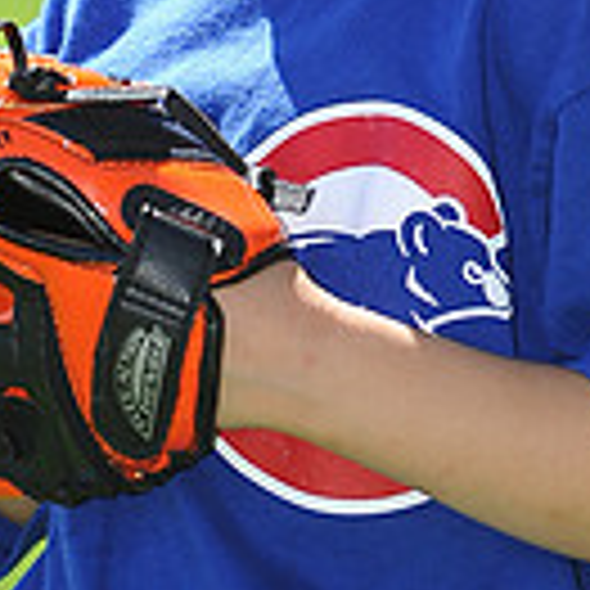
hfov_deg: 2.3
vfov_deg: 2.3
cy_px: -189
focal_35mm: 755
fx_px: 14559
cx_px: 302
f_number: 4.5
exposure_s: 1/640
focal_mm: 200
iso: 200
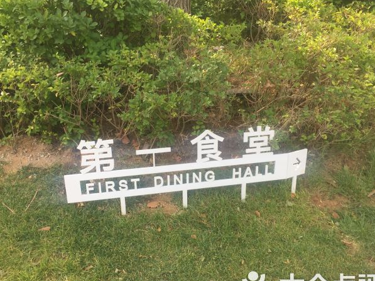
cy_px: 154
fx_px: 368
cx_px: 180
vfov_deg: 41.8
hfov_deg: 53.9
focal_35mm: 34
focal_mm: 4.15
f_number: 2.2
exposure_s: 1/262
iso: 32
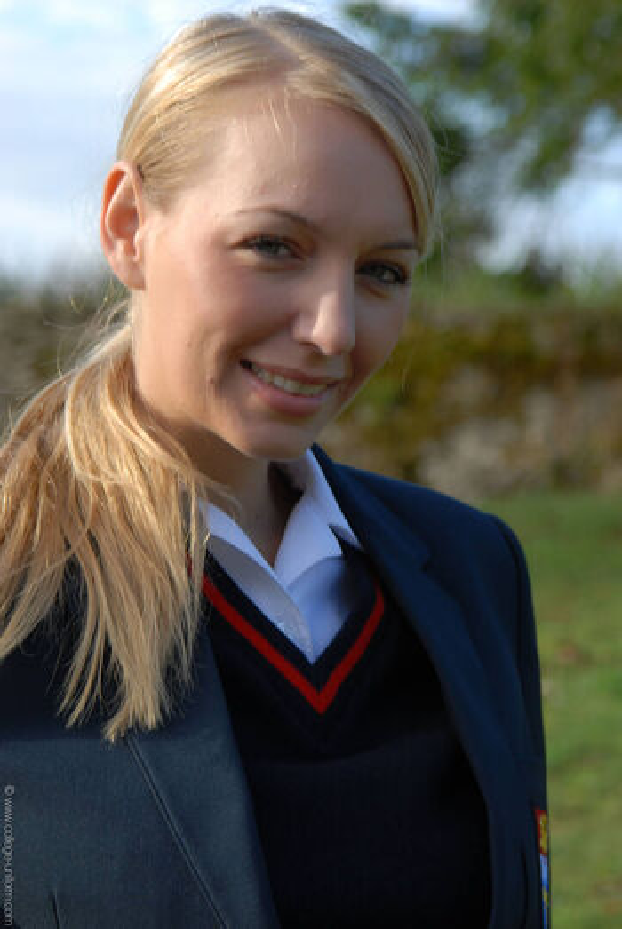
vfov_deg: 16.1
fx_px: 3295
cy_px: 464
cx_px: 311
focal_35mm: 128
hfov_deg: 10.8
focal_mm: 85
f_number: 6.3
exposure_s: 1/80
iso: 100
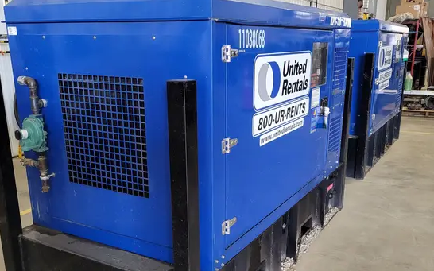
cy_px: 182
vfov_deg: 34.1
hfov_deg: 52.8
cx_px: 216
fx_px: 438
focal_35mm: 37
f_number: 1.8
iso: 320
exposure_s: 1/120
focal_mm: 5.4
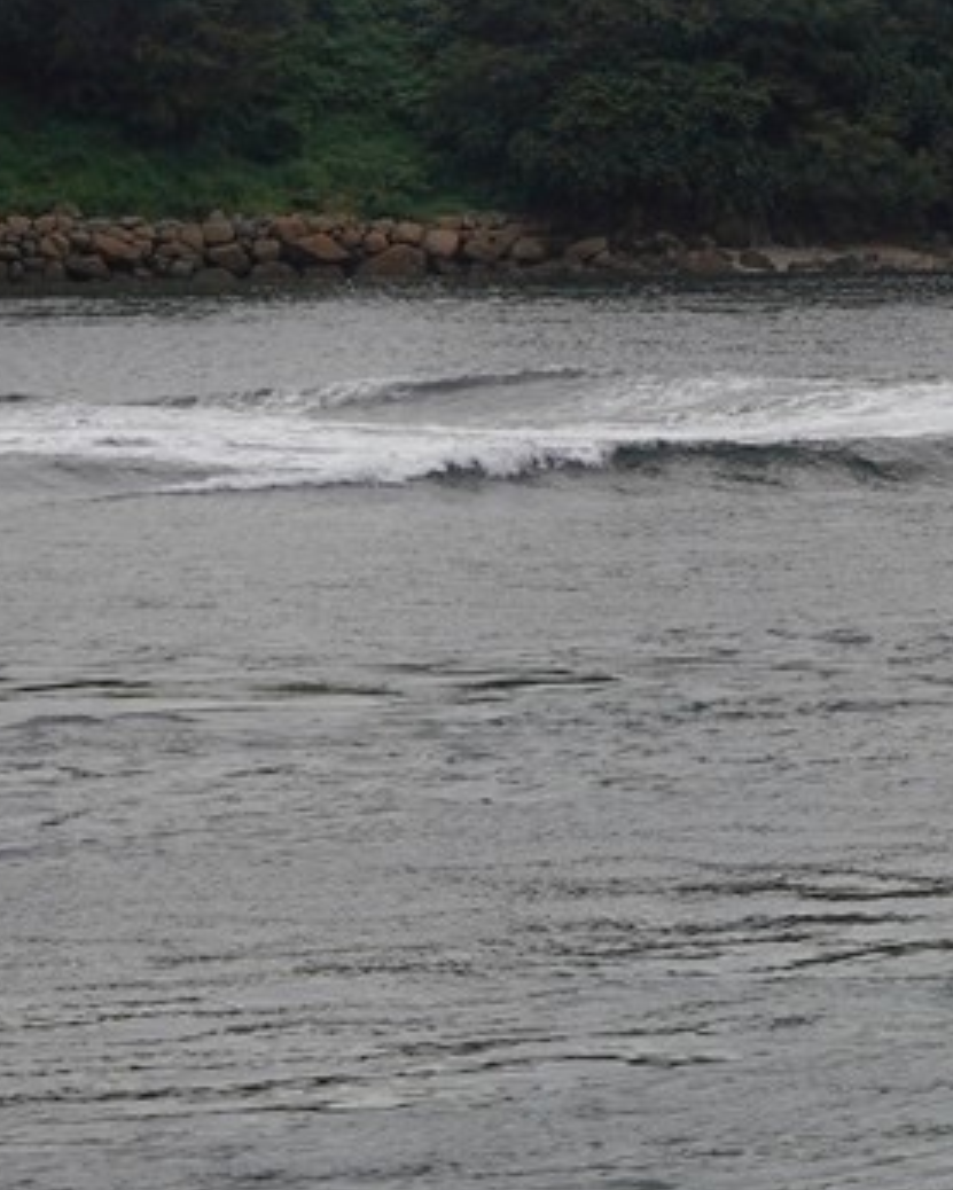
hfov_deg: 7.7
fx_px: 6696
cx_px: 2119
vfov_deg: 9.6
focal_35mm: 190
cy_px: -1042
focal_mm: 35
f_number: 9
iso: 400
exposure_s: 1/100
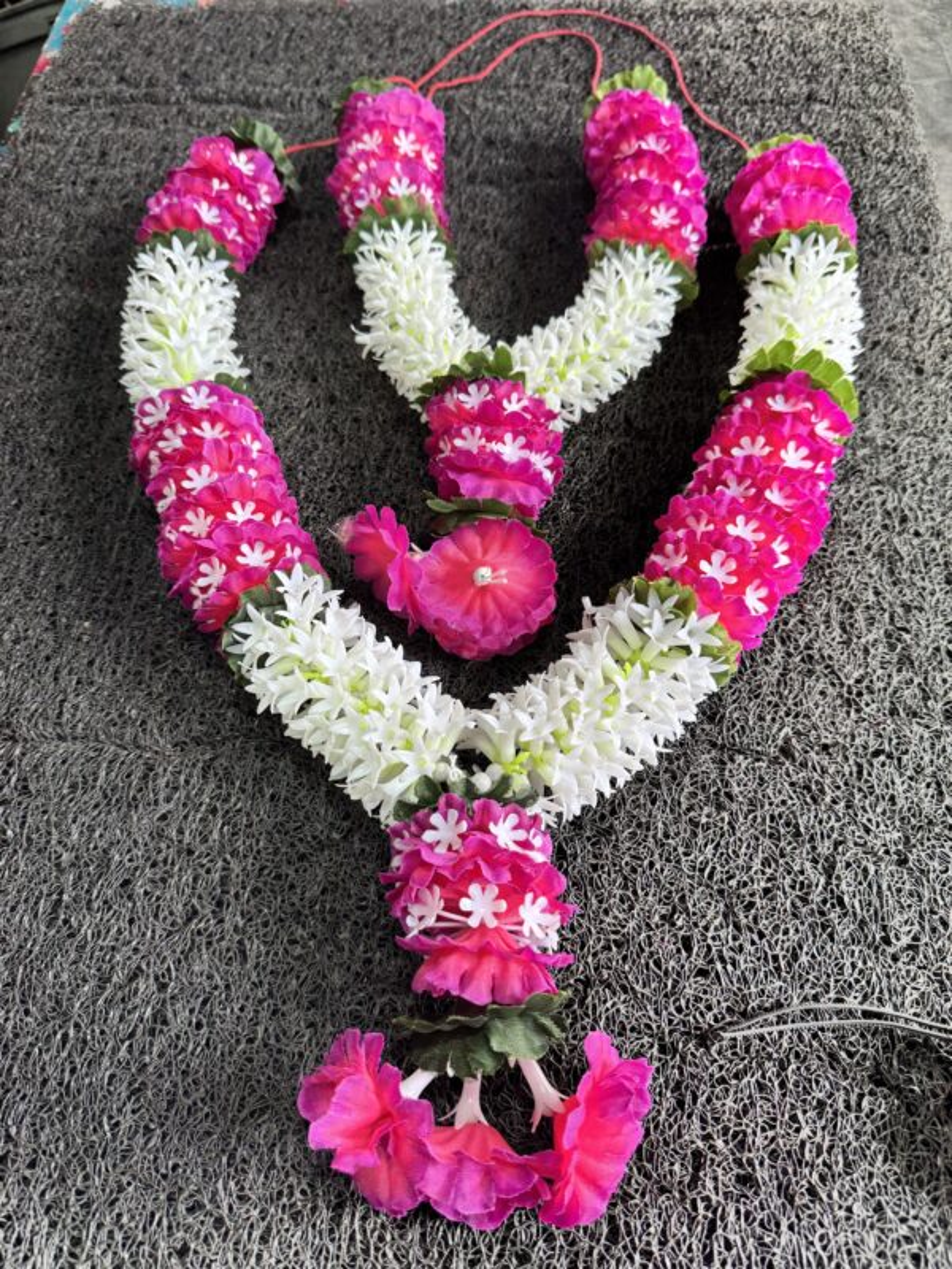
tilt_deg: -60.0
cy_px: 634
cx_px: 476
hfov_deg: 56.8
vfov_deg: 71.6
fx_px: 880
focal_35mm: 24
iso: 125
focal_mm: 6.76
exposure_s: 1/100
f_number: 1.78
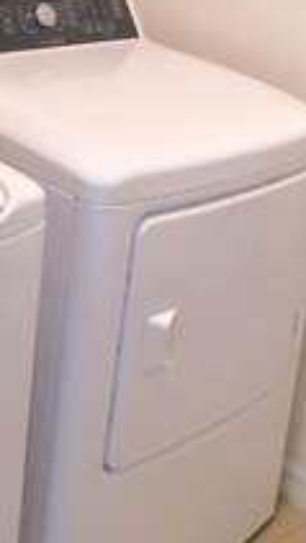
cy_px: 93
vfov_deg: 27.2
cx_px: 185
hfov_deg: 15.9
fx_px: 1094
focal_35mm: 76
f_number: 1.7
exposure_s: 1/40
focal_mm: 6.3
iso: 160
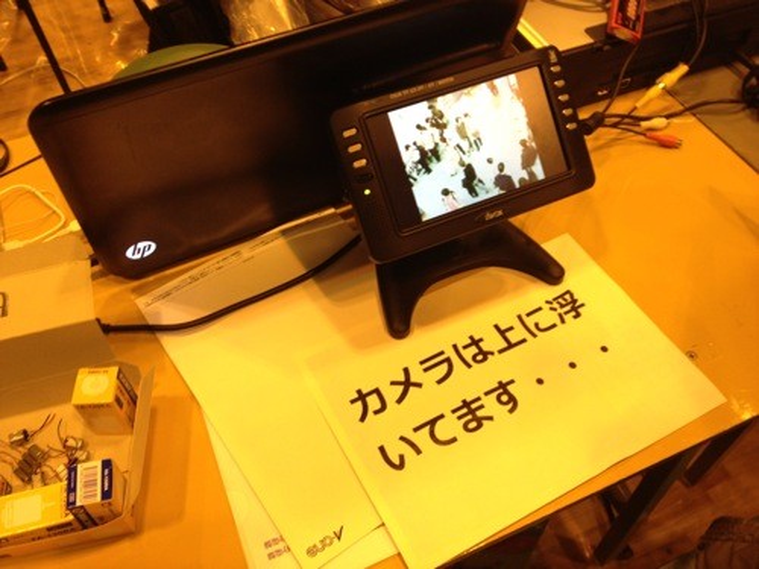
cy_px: 284
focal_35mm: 35
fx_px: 767
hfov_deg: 52.6
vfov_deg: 40.7
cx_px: 380
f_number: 2.4
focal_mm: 4.28
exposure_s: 1/20
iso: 100
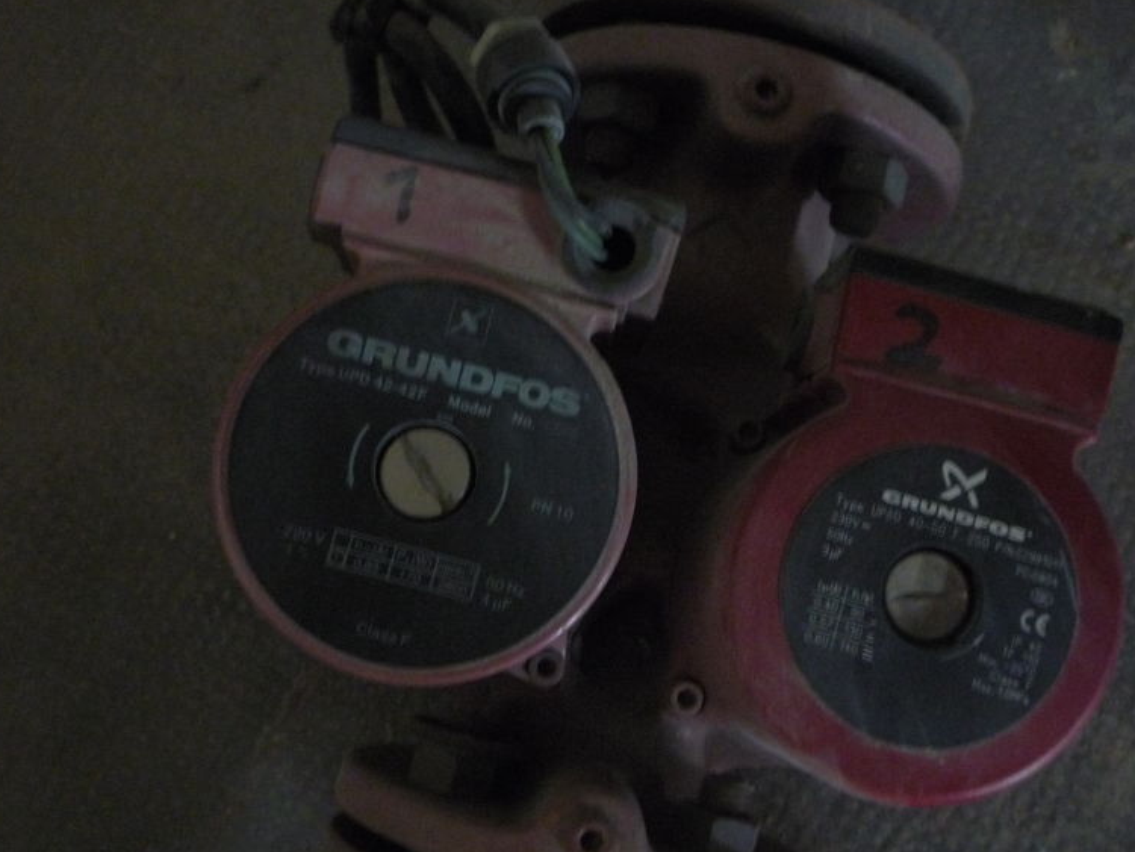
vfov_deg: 36.0
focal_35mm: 40
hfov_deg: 46.7
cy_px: 465
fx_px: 1312
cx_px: 639
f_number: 3.3
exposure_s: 1/4
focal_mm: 5.2
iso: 400
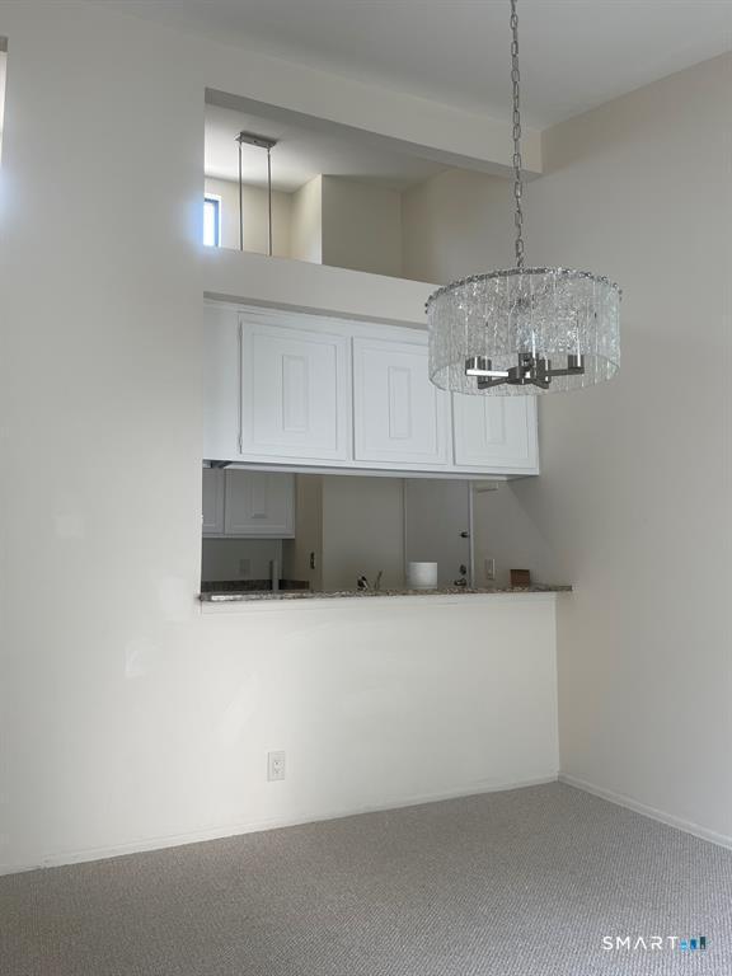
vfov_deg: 69.4
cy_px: 488
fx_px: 705
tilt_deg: +6.3
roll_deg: +0.6
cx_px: 366
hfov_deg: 54.9
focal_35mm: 25
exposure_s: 1/121
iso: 40
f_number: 1.6
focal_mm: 5.1
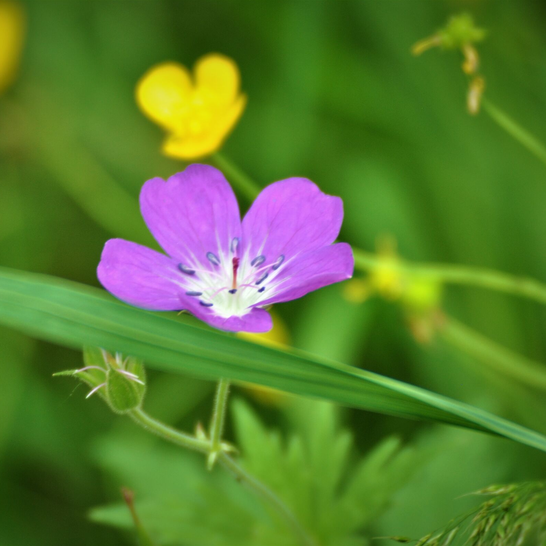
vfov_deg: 4.3
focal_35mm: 404
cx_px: 244
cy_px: 273
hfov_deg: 4.3
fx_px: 7209
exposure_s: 1/125
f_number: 6.3
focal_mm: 210
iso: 400
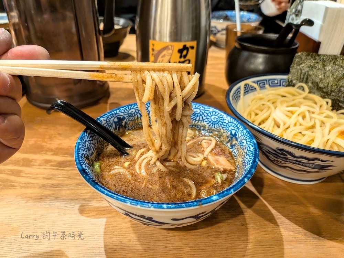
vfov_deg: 56.8
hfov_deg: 71.6
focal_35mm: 24
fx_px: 239
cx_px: 172
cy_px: 129
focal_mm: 4.53
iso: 652
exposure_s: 1/120
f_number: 1.7
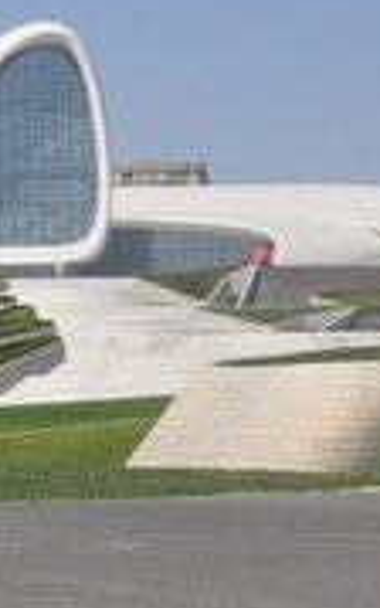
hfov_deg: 8.4
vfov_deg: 14.8
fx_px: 2332
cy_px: 374
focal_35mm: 141
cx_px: -567
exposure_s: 1/400
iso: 200
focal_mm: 25
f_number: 10
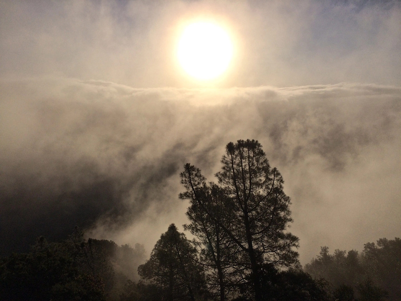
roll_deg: +1.3
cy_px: 150
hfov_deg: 61.7
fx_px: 336
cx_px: 200
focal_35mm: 29
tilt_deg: -9.8
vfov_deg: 48.2
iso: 40
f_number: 2.2
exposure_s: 1/10309
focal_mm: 4.15
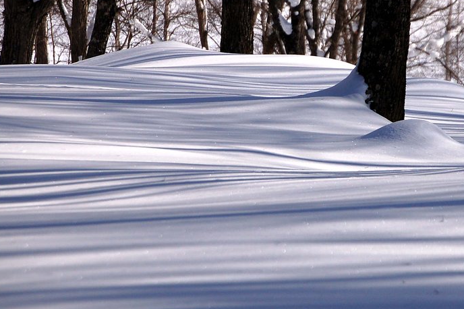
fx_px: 4171
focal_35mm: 324
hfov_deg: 6.4
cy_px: 134
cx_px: 314
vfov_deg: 4.2
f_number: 6.3
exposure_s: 1/2500
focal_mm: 145
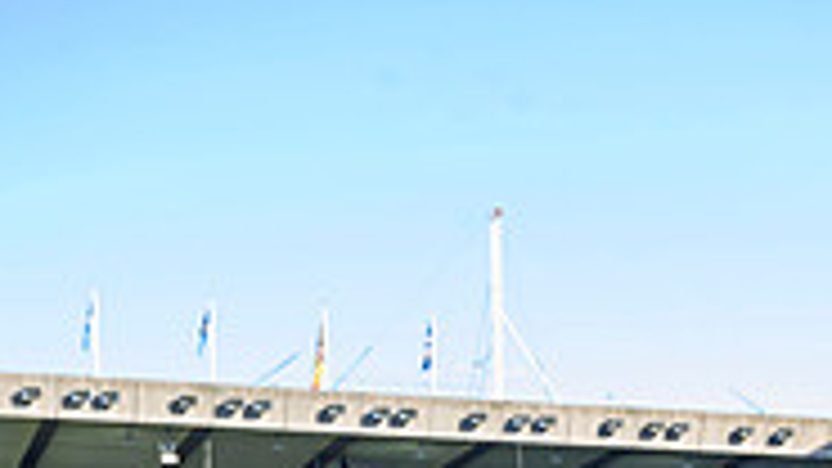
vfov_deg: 10.7
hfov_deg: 20.8
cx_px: 589
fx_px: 2250
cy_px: 999
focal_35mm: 102
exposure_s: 1/250
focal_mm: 40
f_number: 6.3
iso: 500
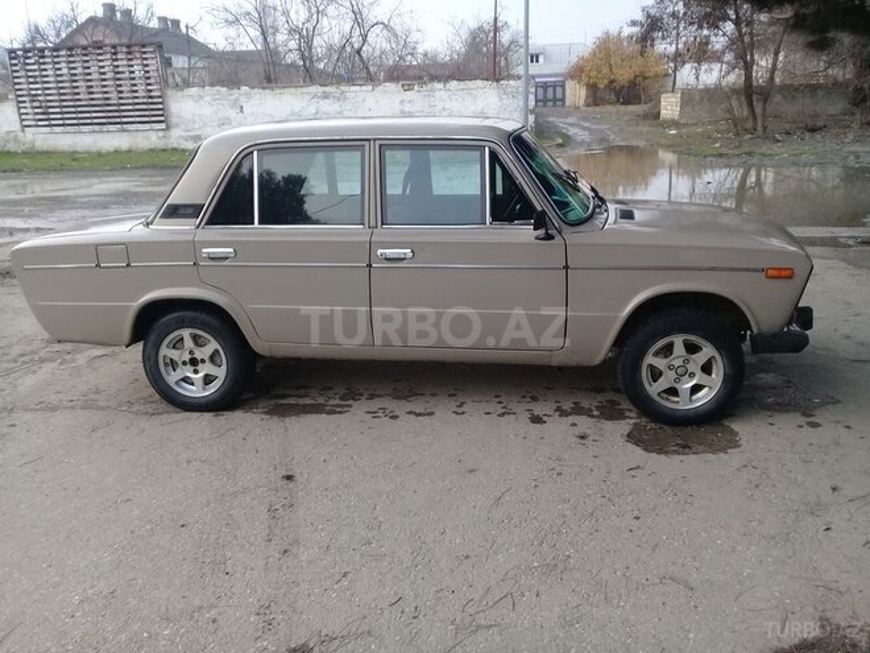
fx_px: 779
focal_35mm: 31
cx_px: 435
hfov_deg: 58.4
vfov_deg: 45.4
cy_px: 326
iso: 64
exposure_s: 1/50
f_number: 2.2
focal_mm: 3.3
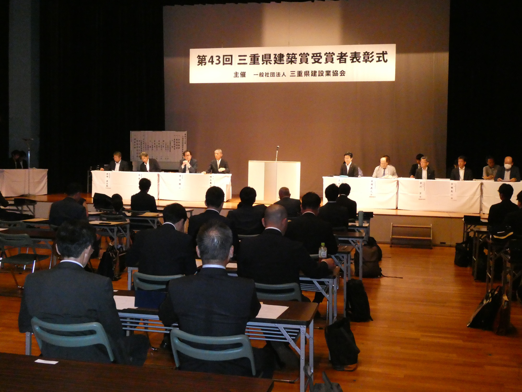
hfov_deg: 50.1
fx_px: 558
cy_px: 196
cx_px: 261
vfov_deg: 38.7
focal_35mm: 37
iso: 1600
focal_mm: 6.7
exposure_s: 1/125
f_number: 3.7
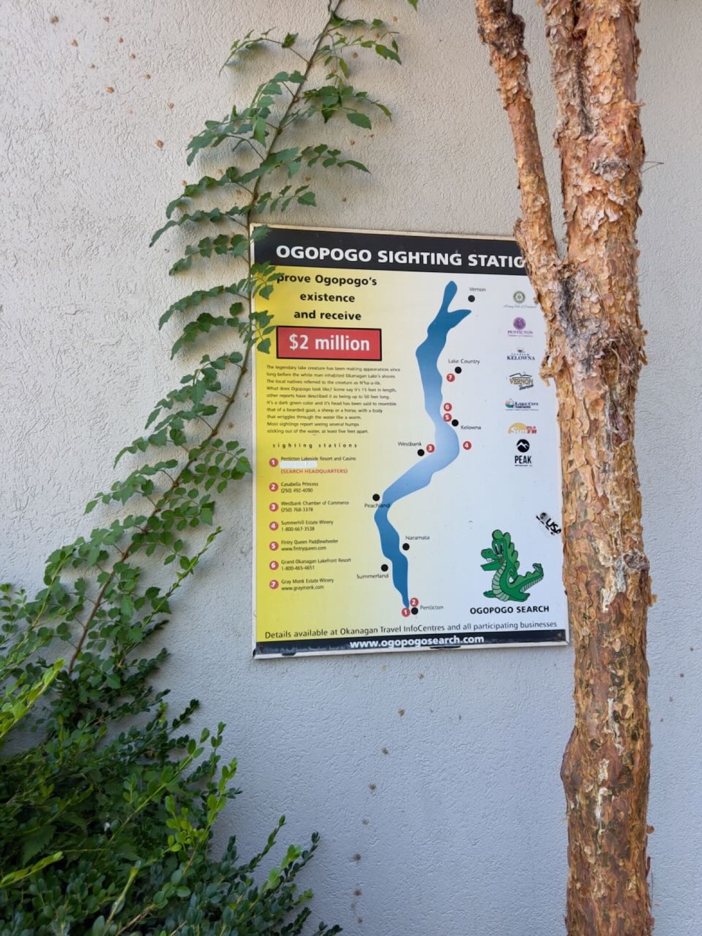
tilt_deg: +4.4
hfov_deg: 56.8
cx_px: 351
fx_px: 649
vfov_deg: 71.6
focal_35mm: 24
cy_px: 468
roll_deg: +0.3
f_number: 1.78
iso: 100
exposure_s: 1/446
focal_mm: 6.86
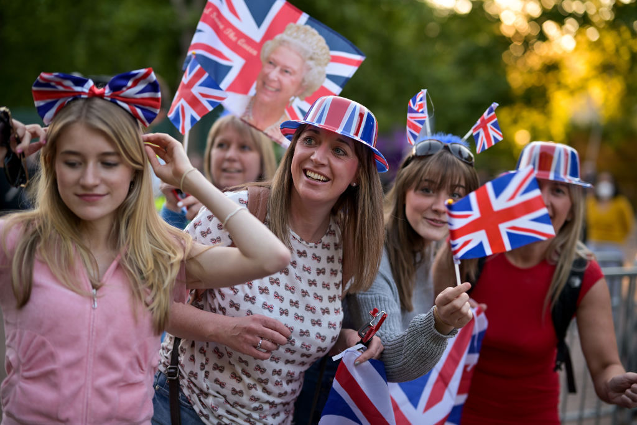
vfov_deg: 27.0
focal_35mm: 50
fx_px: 885
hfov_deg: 39.6
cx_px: 318
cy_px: 212
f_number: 1.6
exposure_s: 1/800
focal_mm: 50
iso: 160
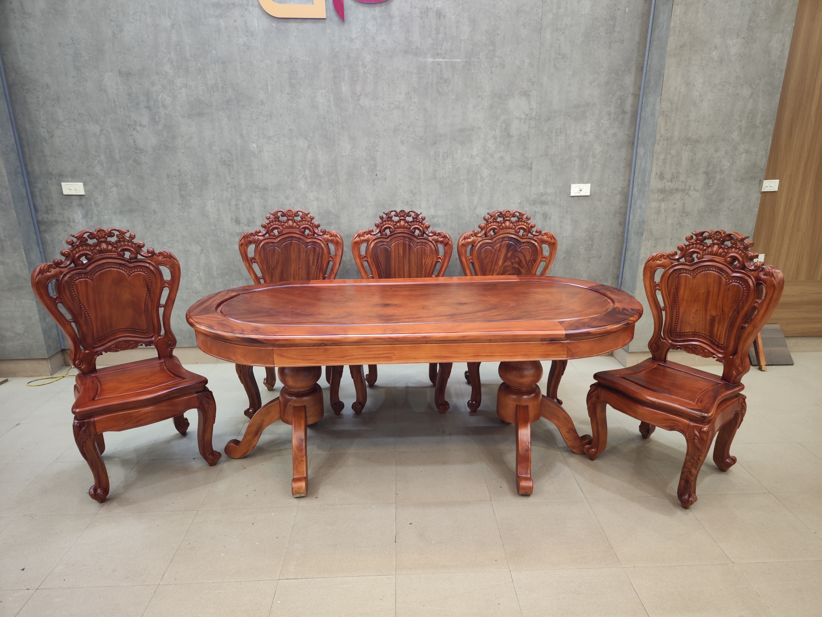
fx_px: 546
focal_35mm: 23
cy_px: 308
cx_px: 411
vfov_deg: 58.9
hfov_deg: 73.9
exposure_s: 1/50
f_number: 1.9
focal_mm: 8.7
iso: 436
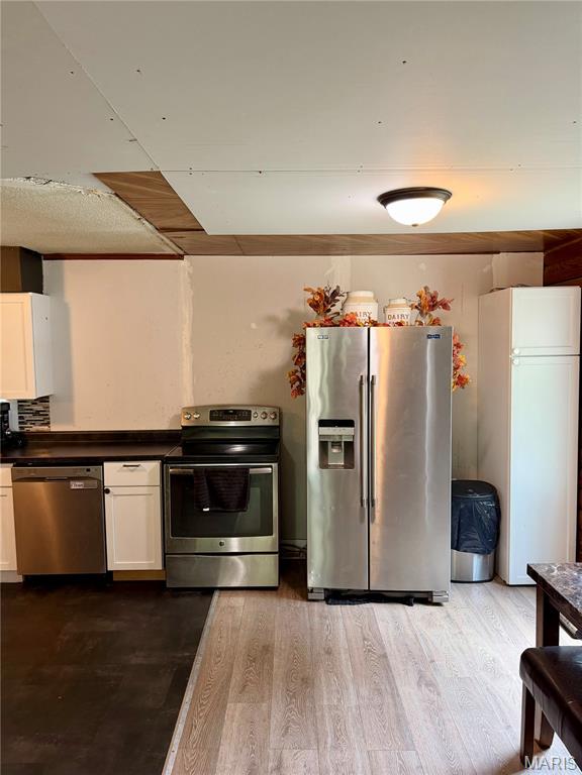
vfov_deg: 71.6
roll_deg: +0.0
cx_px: 291
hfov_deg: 56.8
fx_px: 538
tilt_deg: -5.2
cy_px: 388
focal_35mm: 24
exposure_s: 1/60
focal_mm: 6.76
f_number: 1.78
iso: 250
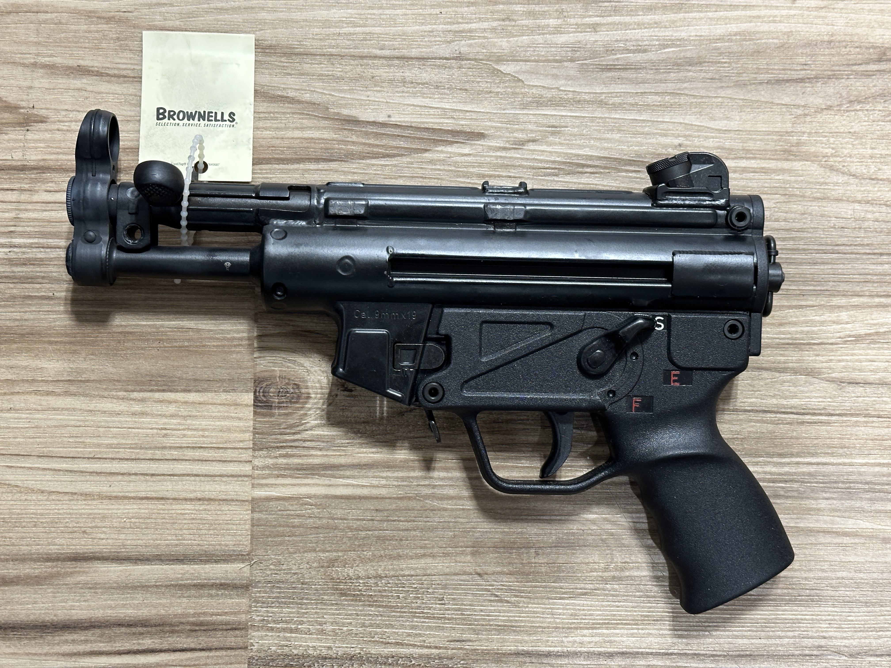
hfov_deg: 39.7
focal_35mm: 48
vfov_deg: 30.3
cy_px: 334
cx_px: 446
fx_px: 1235
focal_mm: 6.86
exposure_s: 1/60
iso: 160
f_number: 1.78
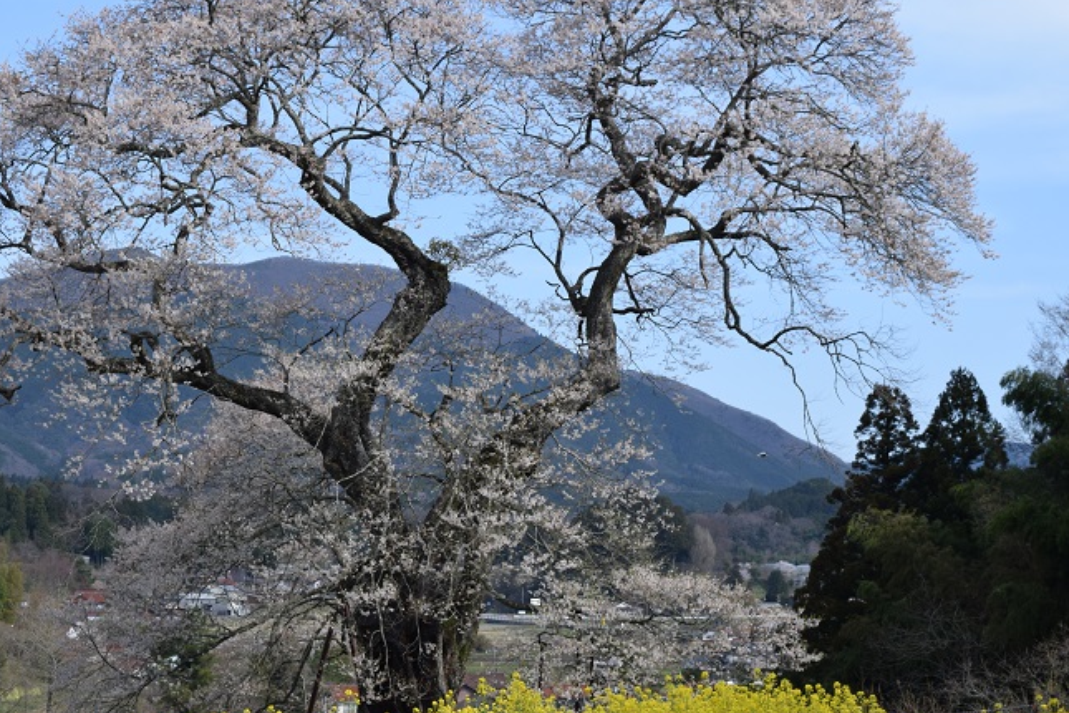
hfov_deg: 28.0
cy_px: 359
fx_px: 2138
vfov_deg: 18.9
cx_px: 462
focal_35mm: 72
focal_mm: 38
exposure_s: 1/320
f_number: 9
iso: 200
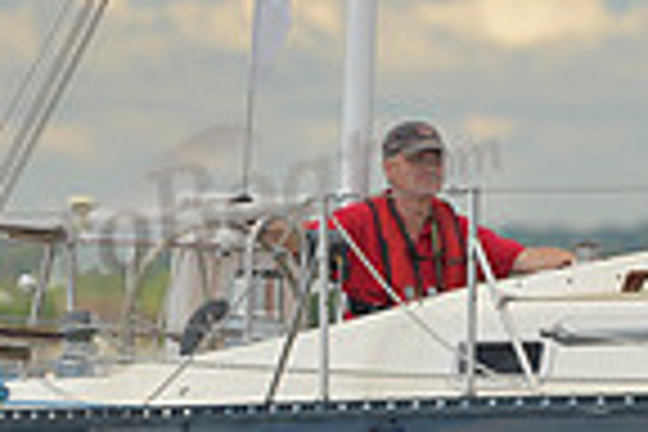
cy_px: 389
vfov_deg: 1.8
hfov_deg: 2.6
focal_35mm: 785
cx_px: 738
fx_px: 14129
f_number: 4
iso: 200
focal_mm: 195
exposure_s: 1/800
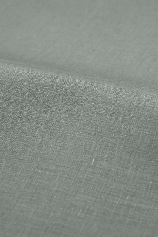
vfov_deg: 23.9
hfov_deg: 16.1
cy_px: 118
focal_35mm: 85
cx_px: 79
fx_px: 560
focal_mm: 85
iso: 160
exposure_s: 1/100
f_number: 8
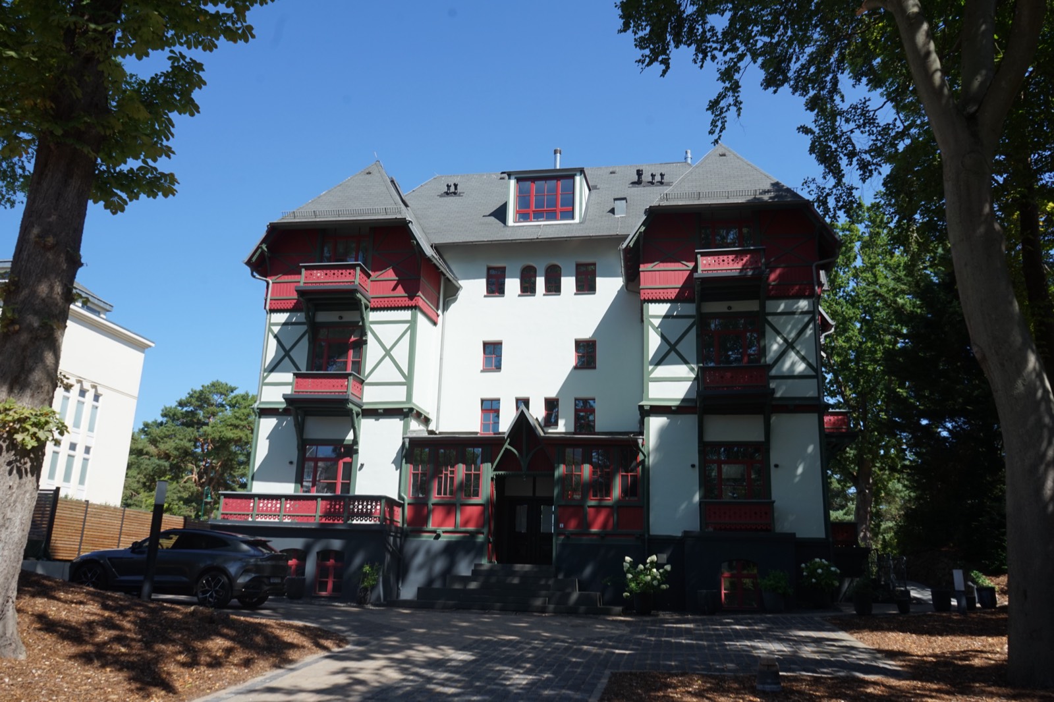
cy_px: 351
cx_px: 527
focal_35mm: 29
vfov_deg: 44.9
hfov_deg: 63.7
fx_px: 849
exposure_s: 1/125
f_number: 10
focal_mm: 29
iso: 100
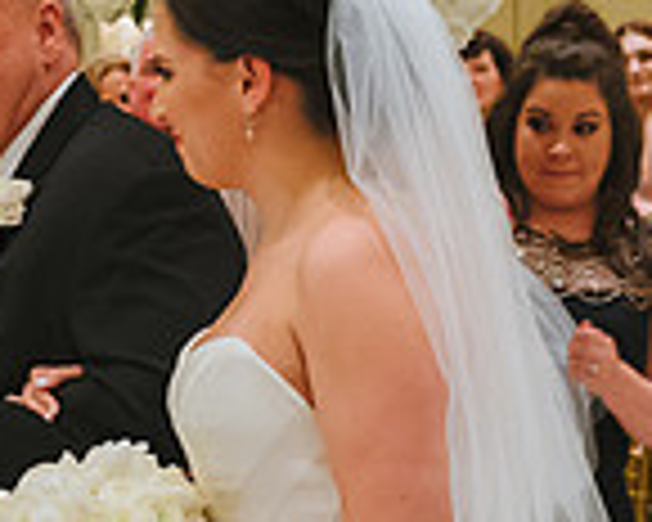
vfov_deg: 10.6
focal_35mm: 145
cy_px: 304
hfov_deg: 13.0
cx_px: -66
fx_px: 2798
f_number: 3.5
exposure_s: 1/160
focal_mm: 32
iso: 2500
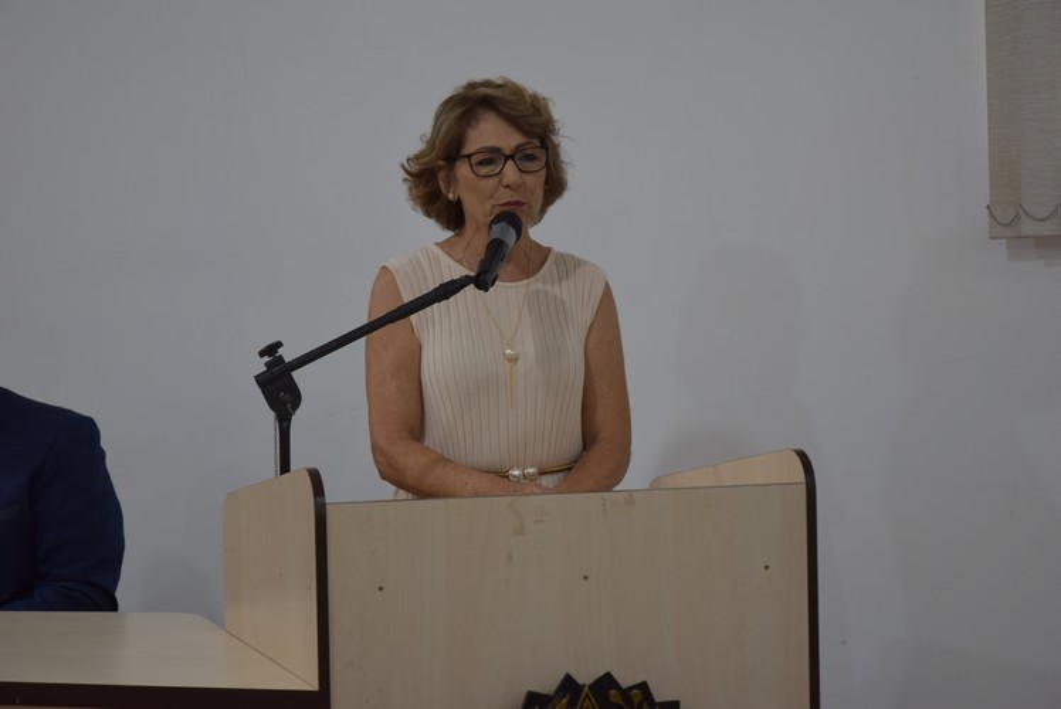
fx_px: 2433
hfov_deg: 24.6
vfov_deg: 16.6
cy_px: 354
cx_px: 530
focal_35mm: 82
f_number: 4.5
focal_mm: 55
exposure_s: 1/60
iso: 400
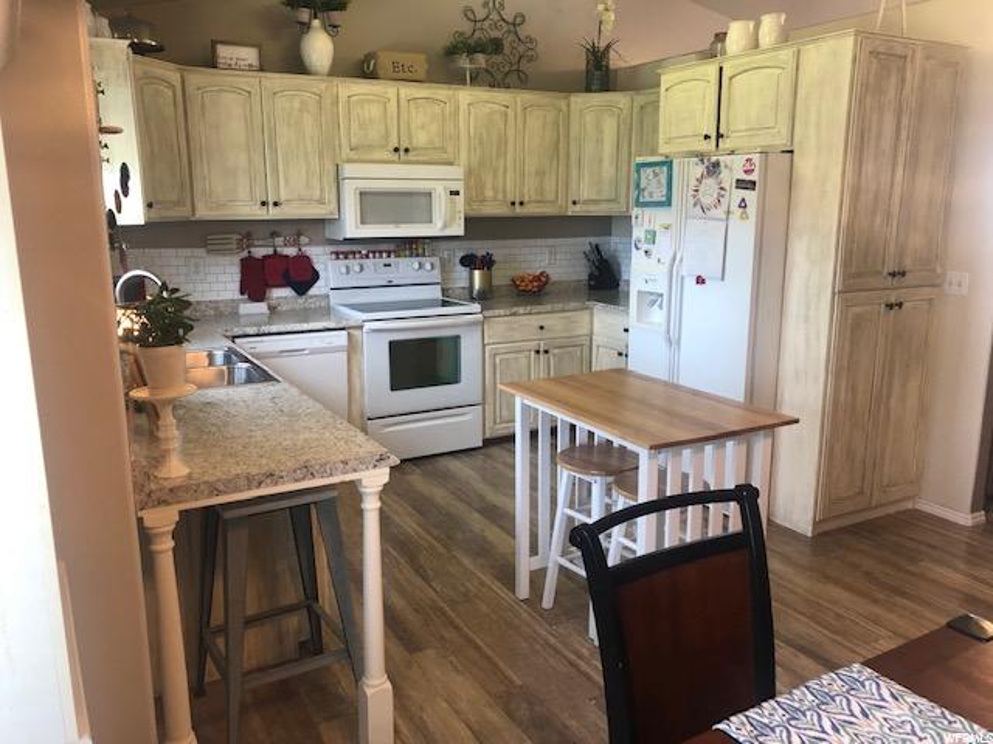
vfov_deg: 49.7
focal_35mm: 28
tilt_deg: -13.1
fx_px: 803
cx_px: 496
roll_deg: +0.6
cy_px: 372
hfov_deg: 63.4
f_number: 1.8
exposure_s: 1/17
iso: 40
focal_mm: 4
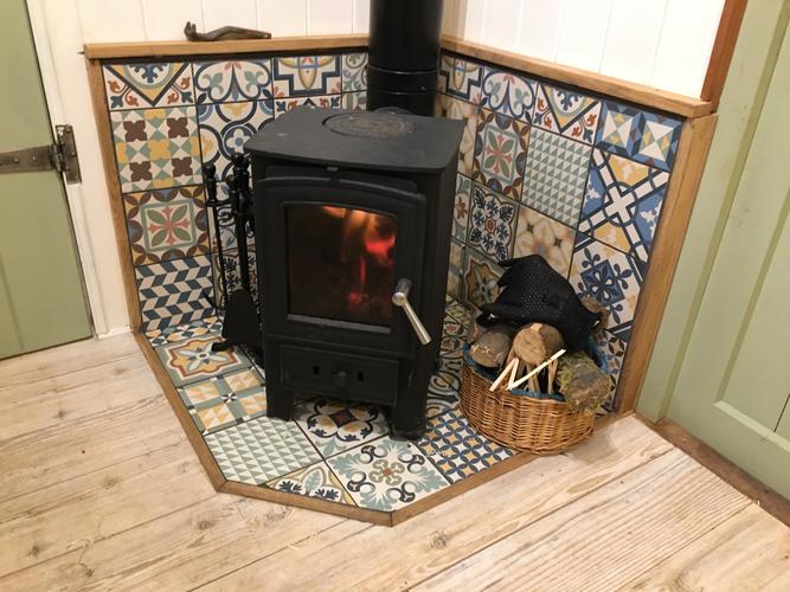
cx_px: 395
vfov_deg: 48.2
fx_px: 662
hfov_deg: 61.7
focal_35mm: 29
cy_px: 296
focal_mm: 4.15
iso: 200
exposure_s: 1/20
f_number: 2.2
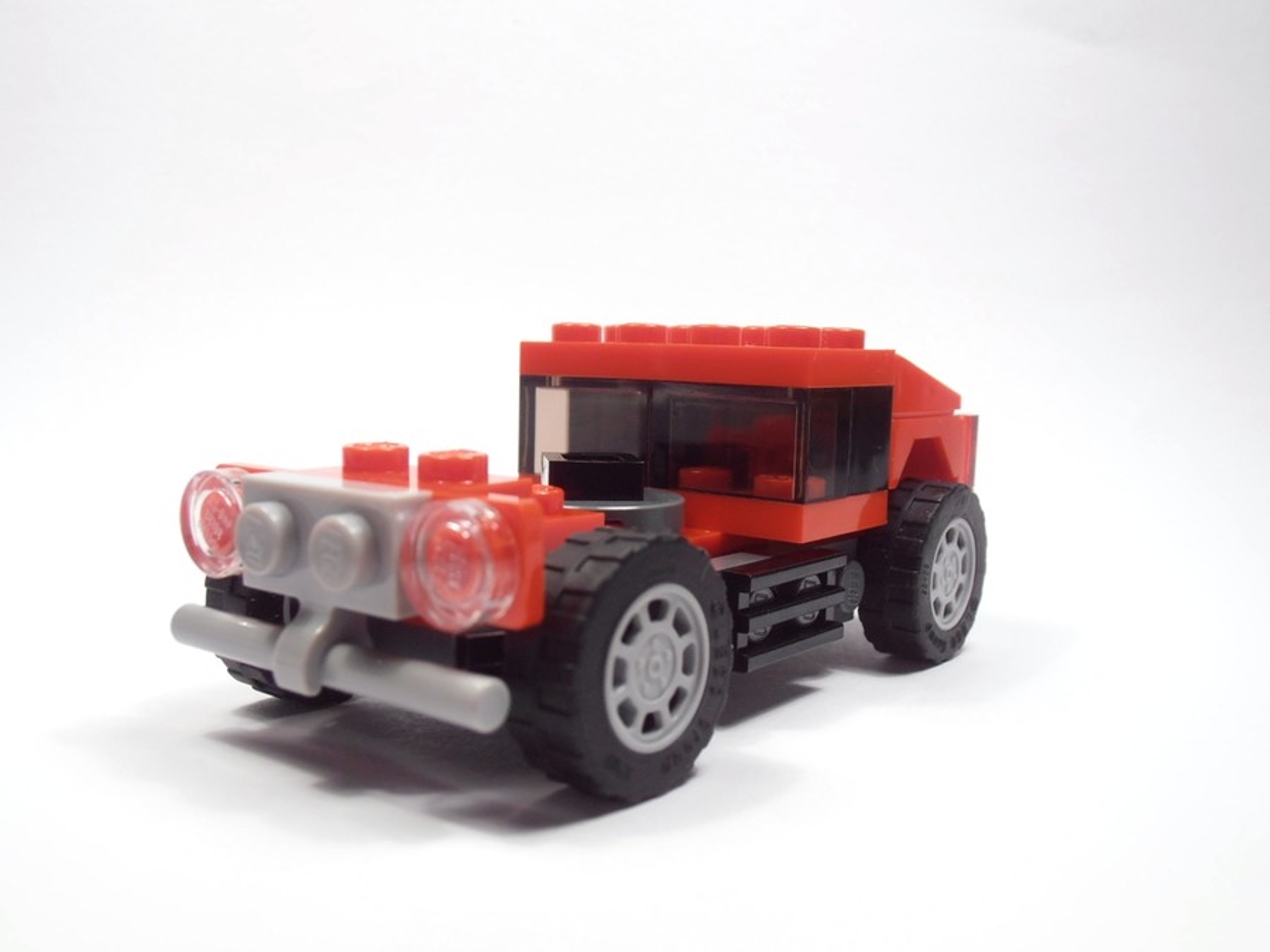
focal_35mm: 37
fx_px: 1357
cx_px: 635
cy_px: 476
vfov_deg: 38.7
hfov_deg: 50.1
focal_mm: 6.61
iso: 80
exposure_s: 1/40
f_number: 3.9
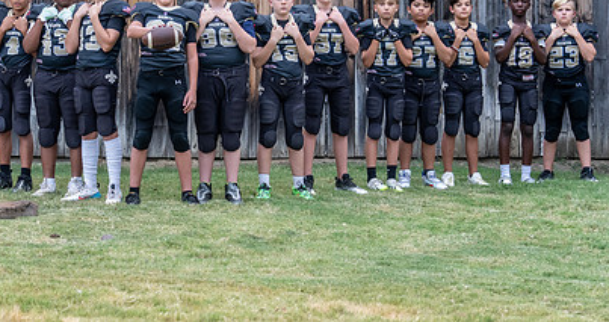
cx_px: 182
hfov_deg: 17.5
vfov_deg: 9.3
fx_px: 1974
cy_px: 90
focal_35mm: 124
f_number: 4
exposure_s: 1/320
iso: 1000
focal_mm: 70
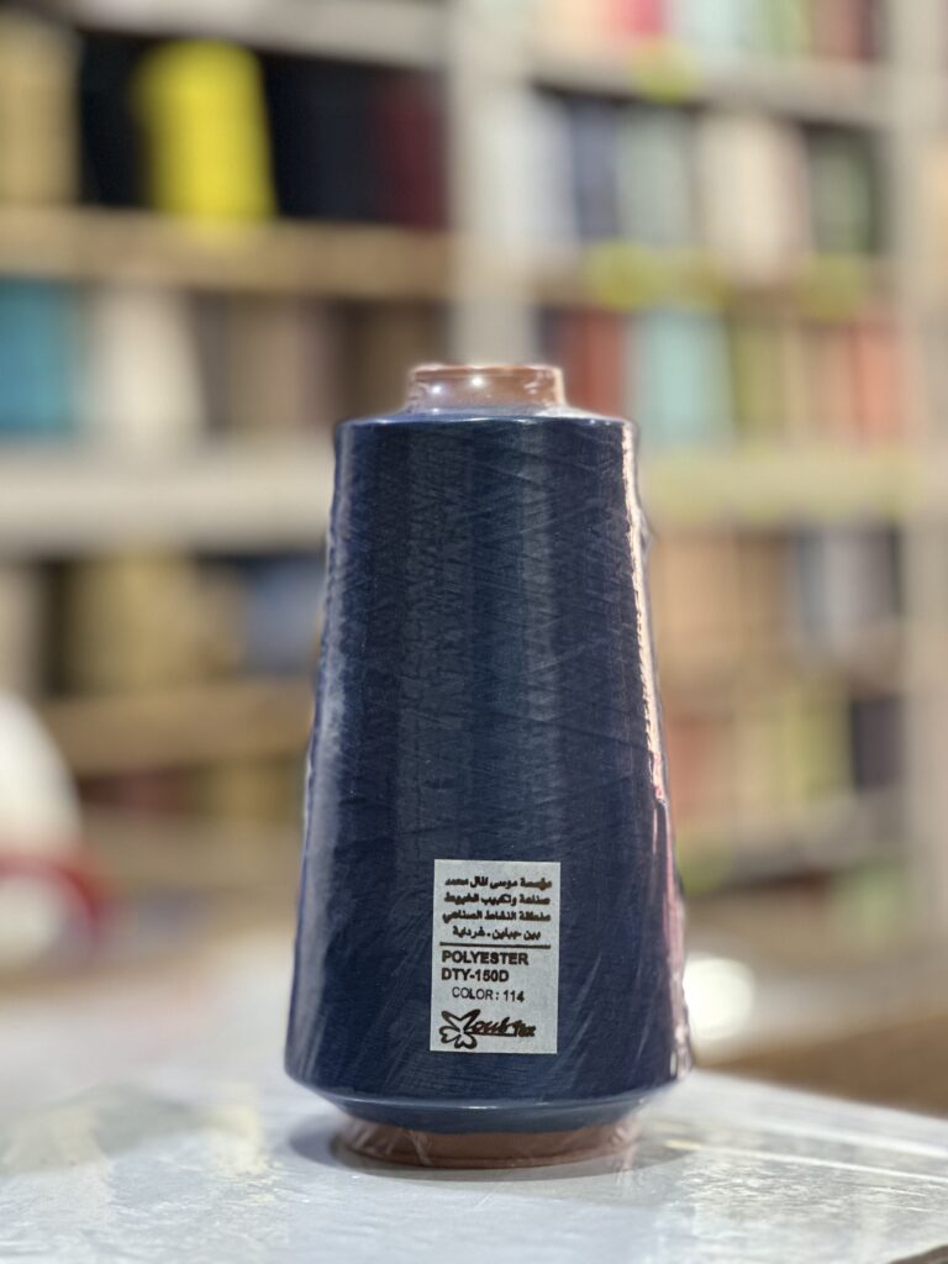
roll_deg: +1.0
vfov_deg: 25.3
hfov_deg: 19.1
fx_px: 2812
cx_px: 474
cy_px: 632
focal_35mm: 77
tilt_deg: -1.6
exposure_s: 1/33
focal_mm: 9
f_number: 2.8
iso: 200
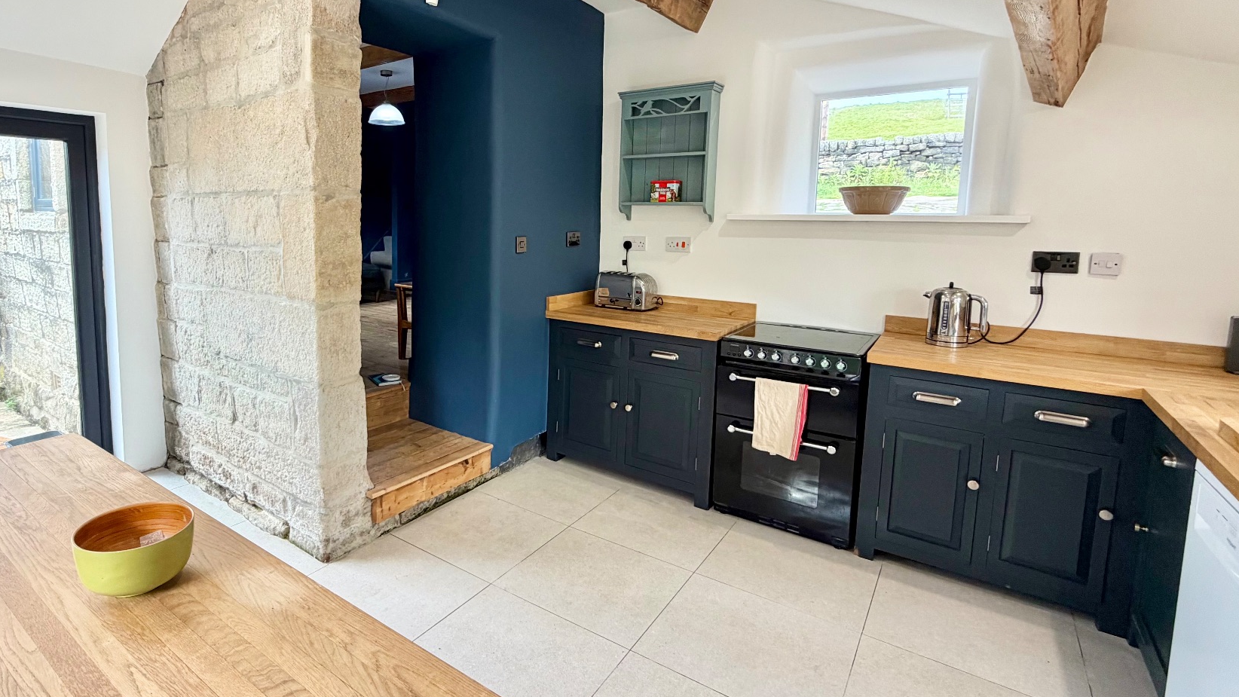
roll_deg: -0.9
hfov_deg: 88.3
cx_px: 490
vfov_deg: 57.9
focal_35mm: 19
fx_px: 624
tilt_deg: -6.5
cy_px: 282
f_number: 2.2
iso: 100
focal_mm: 2.22
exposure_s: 1/121
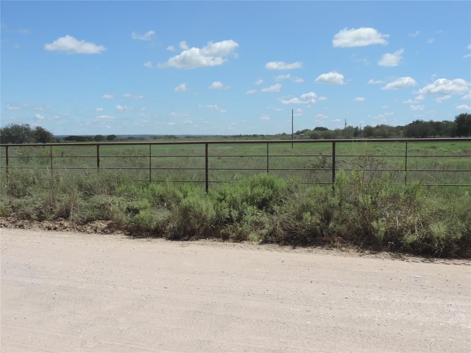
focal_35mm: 40
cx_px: 236
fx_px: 544
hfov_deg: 46.8
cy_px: 176
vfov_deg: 36.0
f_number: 3.3
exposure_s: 1/1250
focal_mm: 7.1
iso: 80
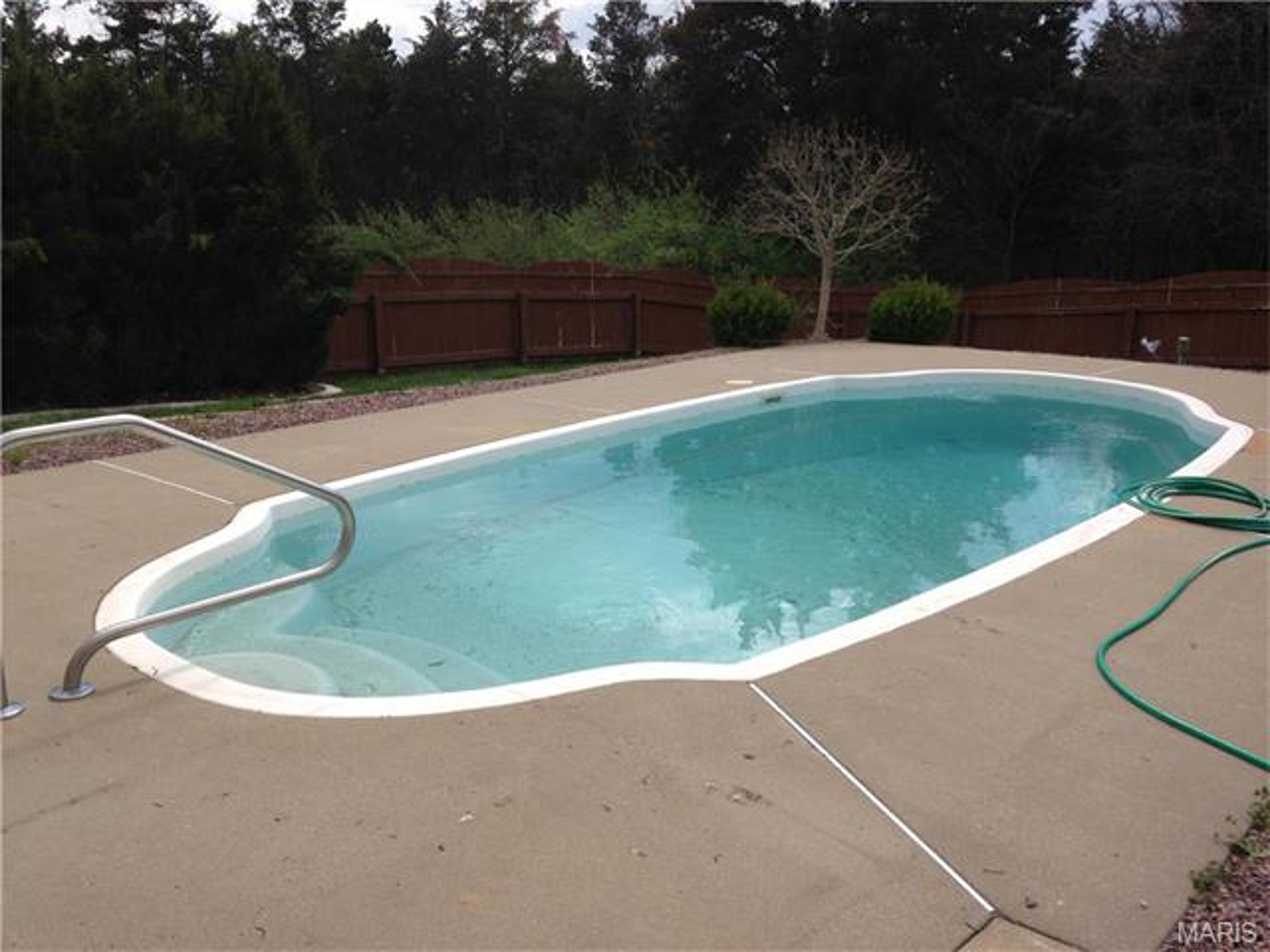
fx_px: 1211
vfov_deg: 42.9
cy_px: 476
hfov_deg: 55.4
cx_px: 635
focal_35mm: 33
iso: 50
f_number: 2.4
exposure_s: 1/1550
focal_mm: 4.13
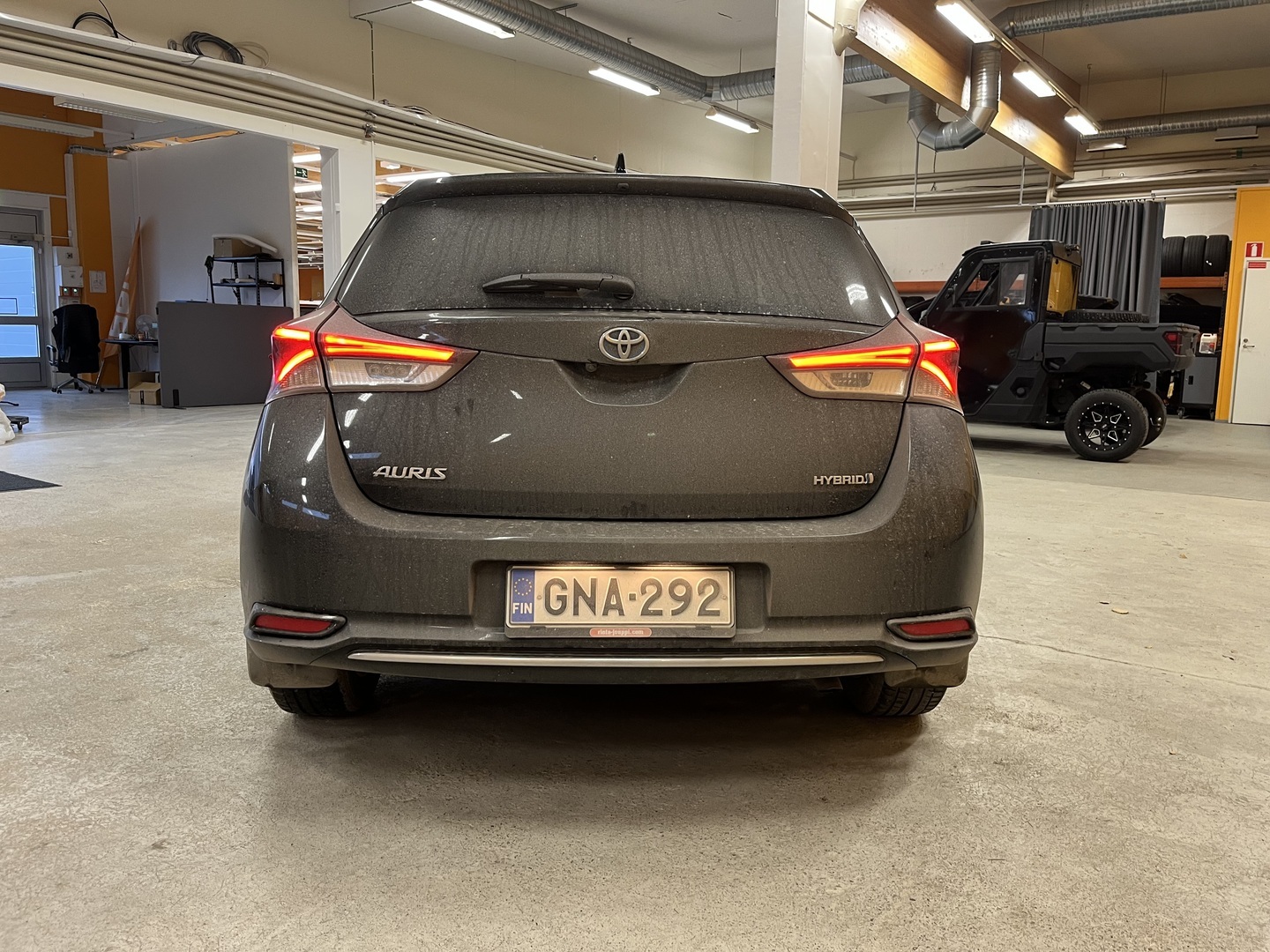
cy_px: 476
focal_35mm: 26
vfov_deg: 53.1
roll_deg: -1.1
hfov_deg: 67.3
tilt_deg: -7.5
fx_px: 954
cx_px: 635
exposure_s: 1/50
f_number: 1.6
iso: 125
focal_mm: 5.1
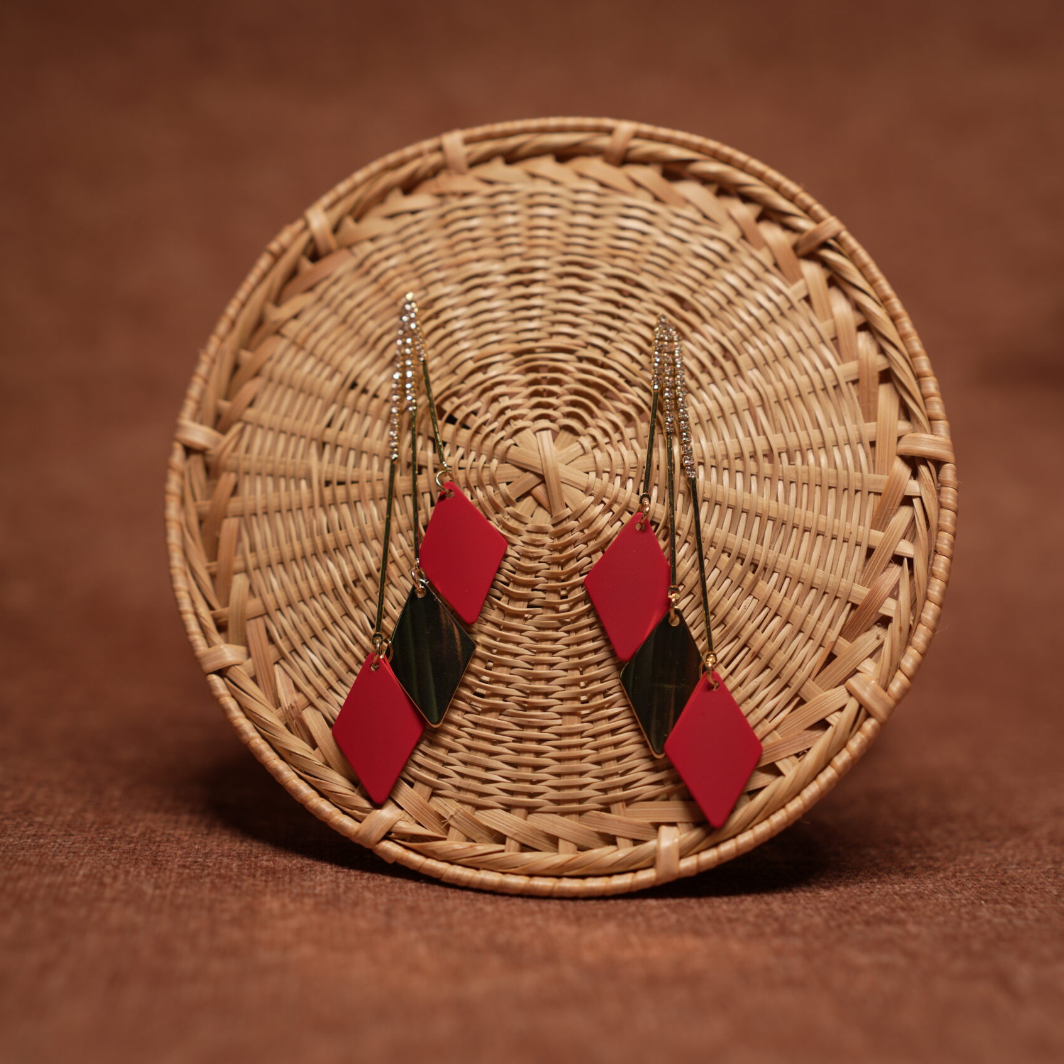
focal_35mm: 45
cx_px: 535
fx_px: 1565
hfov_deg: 37.6
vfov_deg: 37.2
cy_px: 367
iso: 160
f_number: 2.5
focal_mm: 35
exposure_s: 1/125
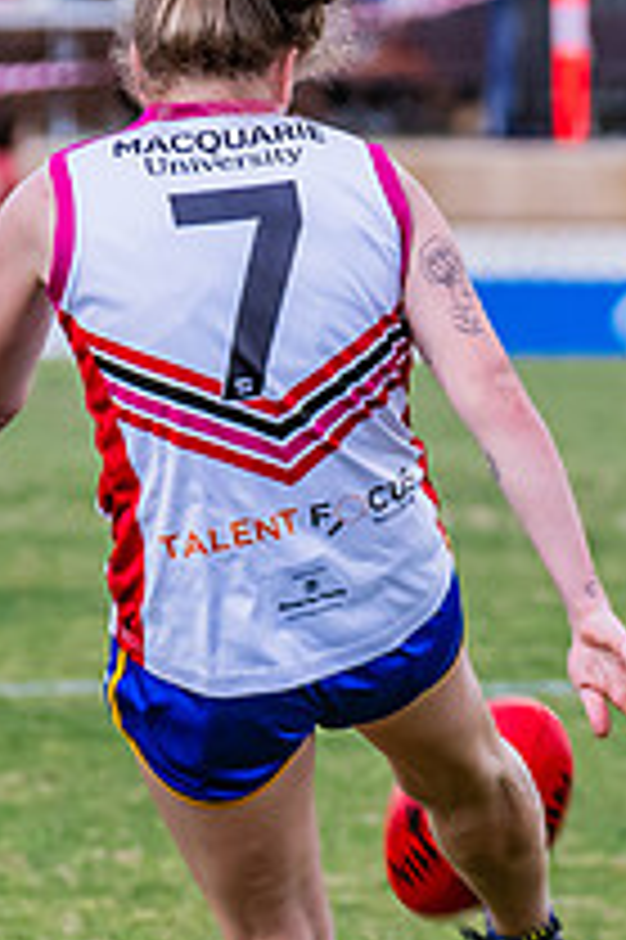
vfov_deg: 2.0
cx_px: 316
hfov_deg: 1.3
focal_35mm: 1017
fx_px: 26569
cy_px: 421
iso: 800
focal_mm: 240
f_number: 7.1
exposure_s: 1/1250
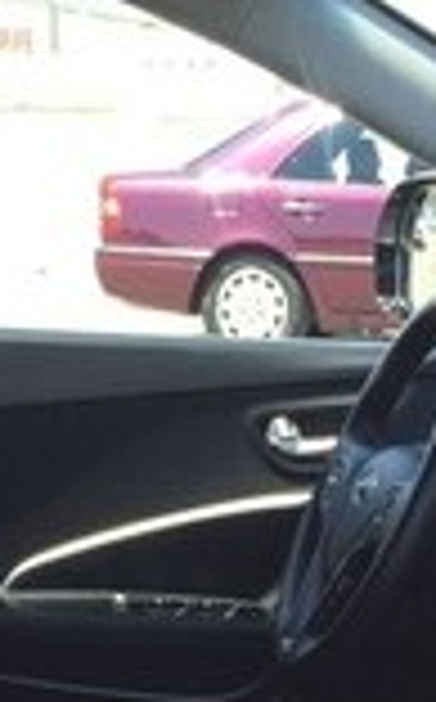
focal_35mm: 98
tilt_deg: -26.5
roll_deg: +0.6
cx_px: 306
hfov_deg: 13.3
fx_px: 1870
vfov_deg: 18.9
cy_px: 1022
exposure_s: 1/354
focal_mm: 4.15
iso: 32
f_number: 2.2
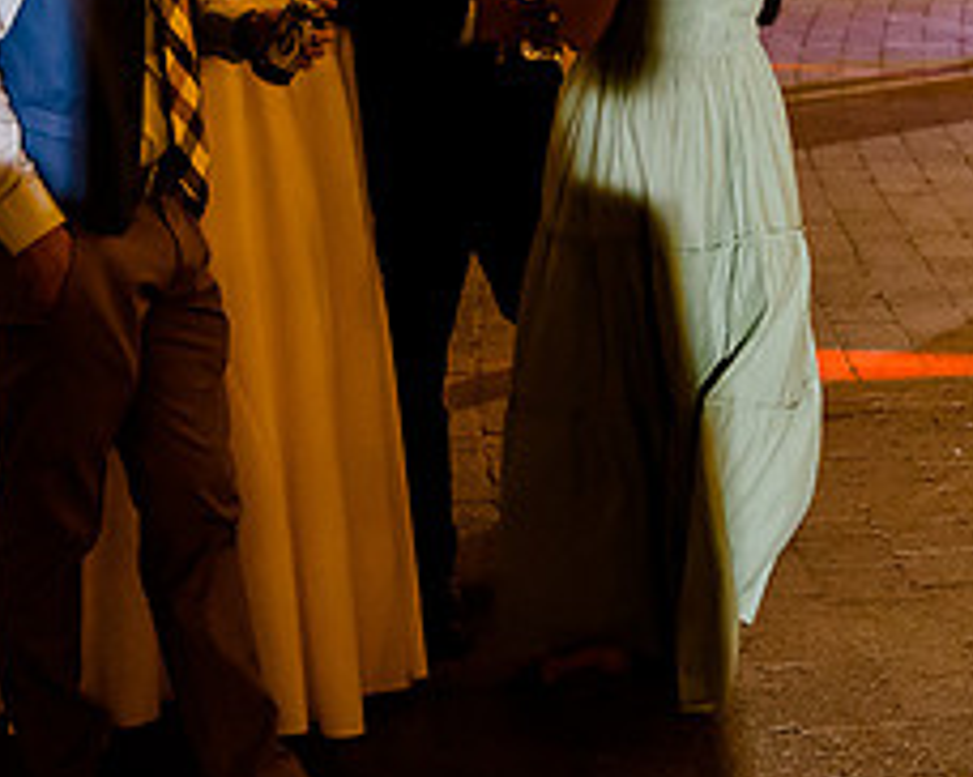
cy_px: -128
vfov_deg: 18.9
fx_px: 2215
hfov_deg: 24.7
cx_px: 589
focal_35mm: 77
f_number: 2.8
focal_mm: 24
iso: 5000
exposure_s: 1/50
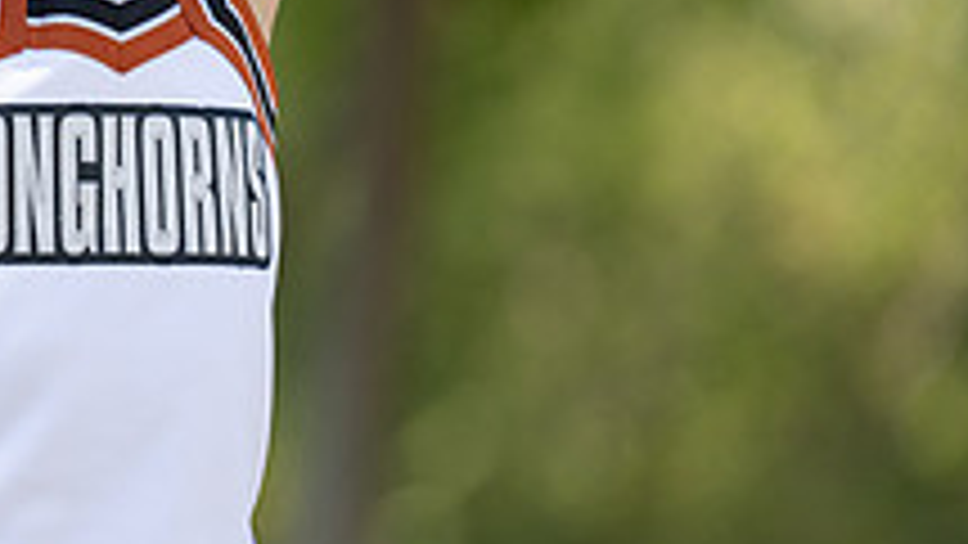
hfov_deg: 4.1
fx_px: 13605
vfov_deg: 2.3
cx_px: -81
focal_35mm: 530
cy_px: 139
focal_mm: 173
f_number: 2.8
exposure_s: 1/1000
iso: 160
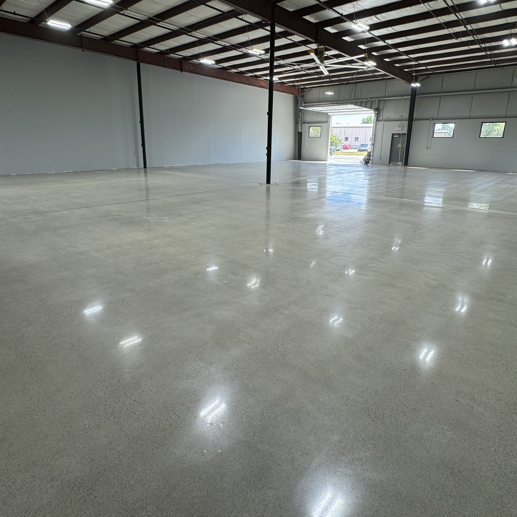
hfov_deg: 74.8
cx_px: 256
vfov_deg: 74.6
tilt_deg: -14.6
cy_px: 231
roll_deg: -0.4
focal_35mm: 20
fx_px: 338
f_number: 2.2
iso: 40
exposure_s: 1/120
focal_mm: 2.22
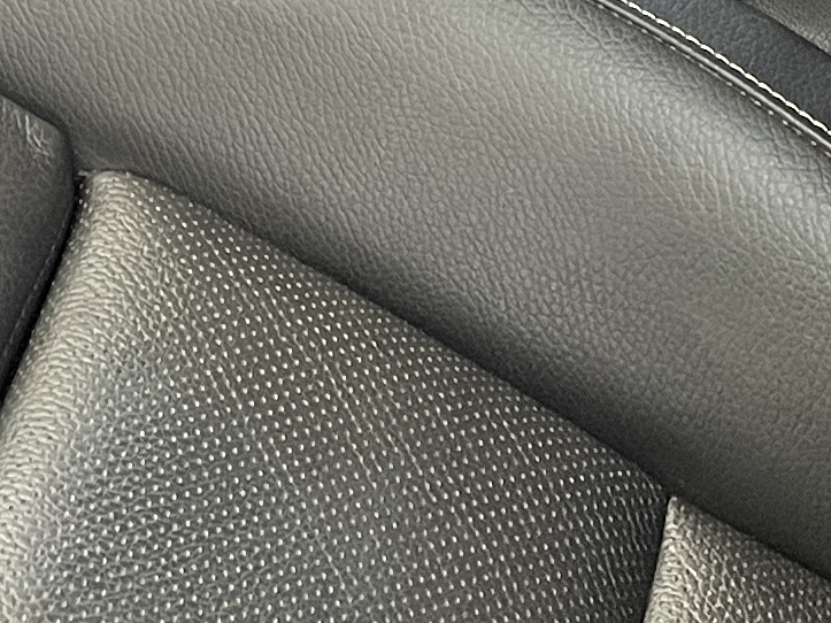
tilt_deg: -35.0
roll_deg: +1.3
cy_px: -544
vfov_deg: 9.7
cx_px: -232
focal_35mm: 145
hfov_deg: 13.2
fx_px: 3480
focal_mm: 4.2
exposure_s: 1/60
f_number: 1.6
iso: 200
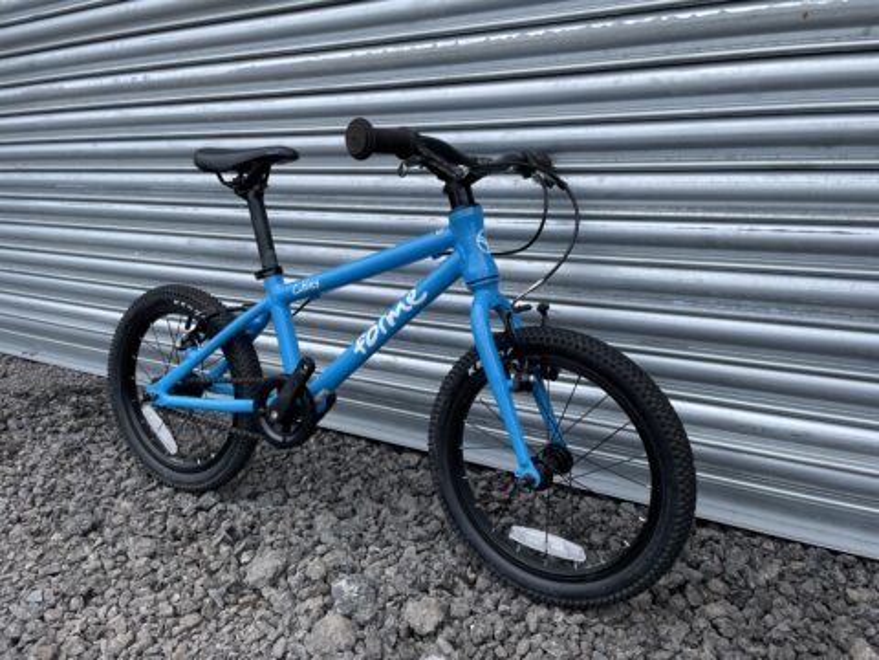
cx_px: 440
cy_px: 330
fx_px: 660
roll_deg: +1.9
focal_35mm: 26
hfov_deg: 67.3
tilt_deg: -16.0
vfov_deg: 53.1
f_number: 1.6
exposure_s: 1/979
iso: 32
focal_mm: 4.2
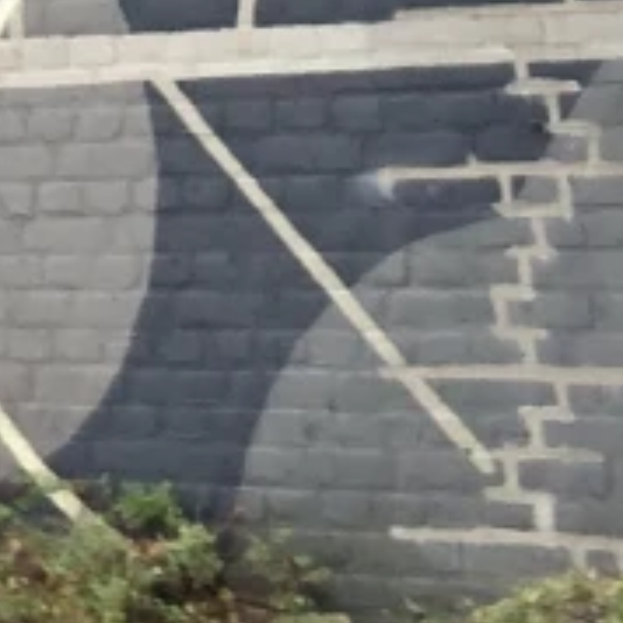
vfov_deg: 8.1
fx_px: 4256
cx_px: 35
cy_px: -474
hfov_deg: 8.3
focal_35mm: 209
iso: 20
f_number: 1.8
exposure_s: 1/500
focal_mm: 4
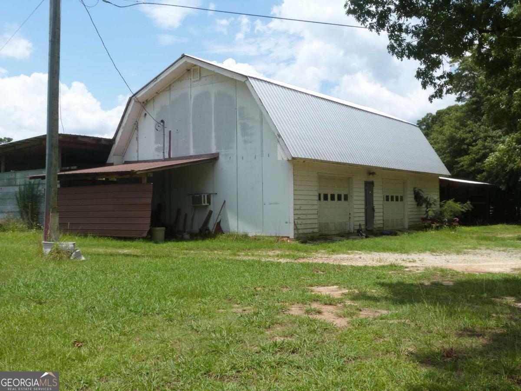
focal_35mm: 38
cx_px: 260
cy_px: 196
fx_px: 572
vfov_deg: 37.7
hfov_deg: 49.0
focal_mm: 6.7
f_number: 5.6
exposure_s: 1/320
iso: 100
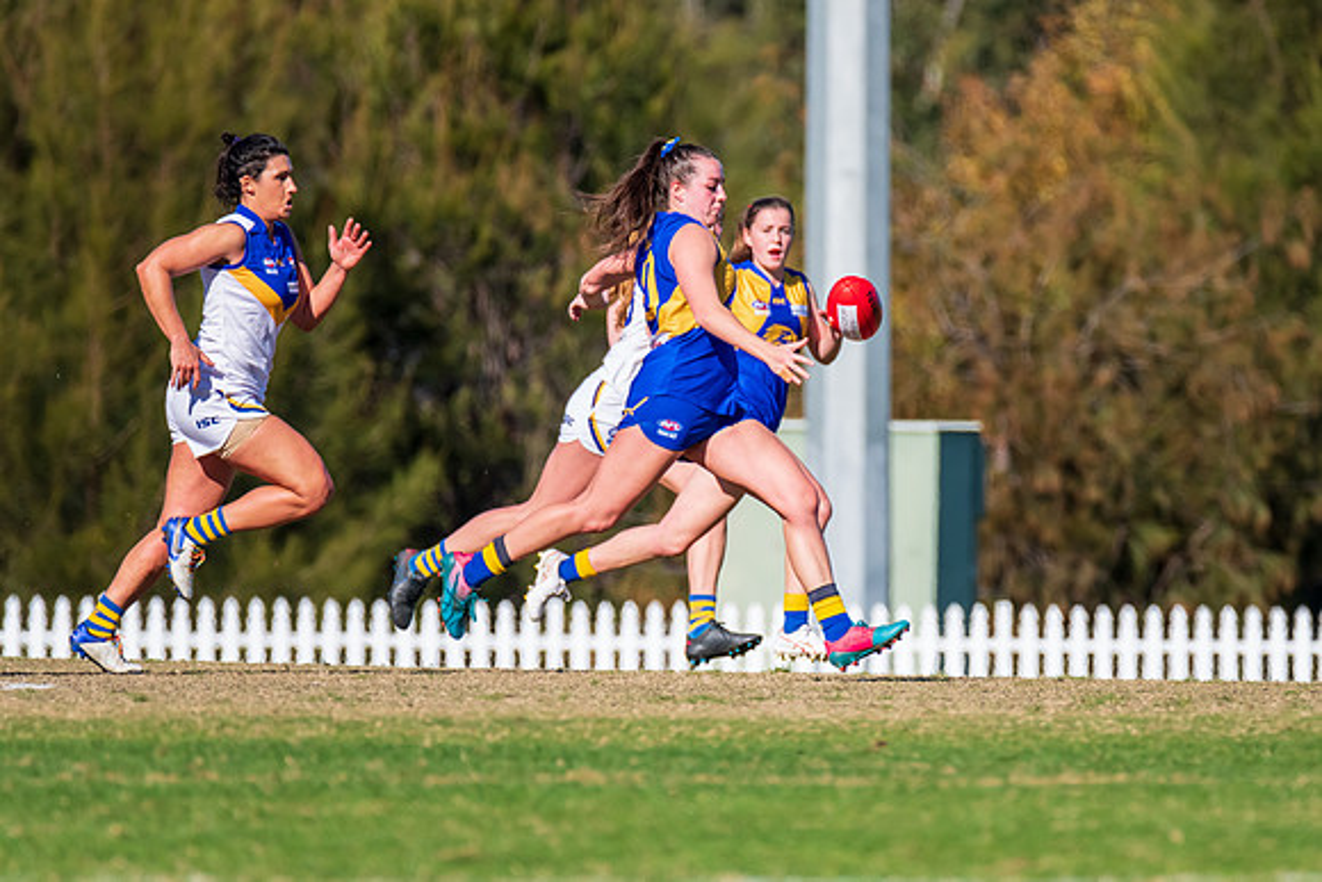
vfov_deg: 1.8
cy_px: 471
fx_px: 27812
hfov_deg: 2.7
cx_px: 803
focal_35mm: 757
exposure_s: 1/2000
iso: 800
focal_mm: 600
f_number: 10
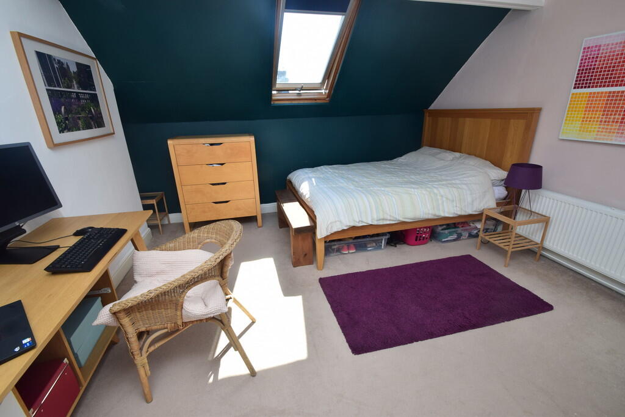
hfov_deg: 100.4
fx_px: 260
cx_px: 312
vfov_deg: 77.3
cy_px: 208
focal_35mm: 15
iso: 400
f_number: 10
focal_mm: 10
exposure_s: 1/200
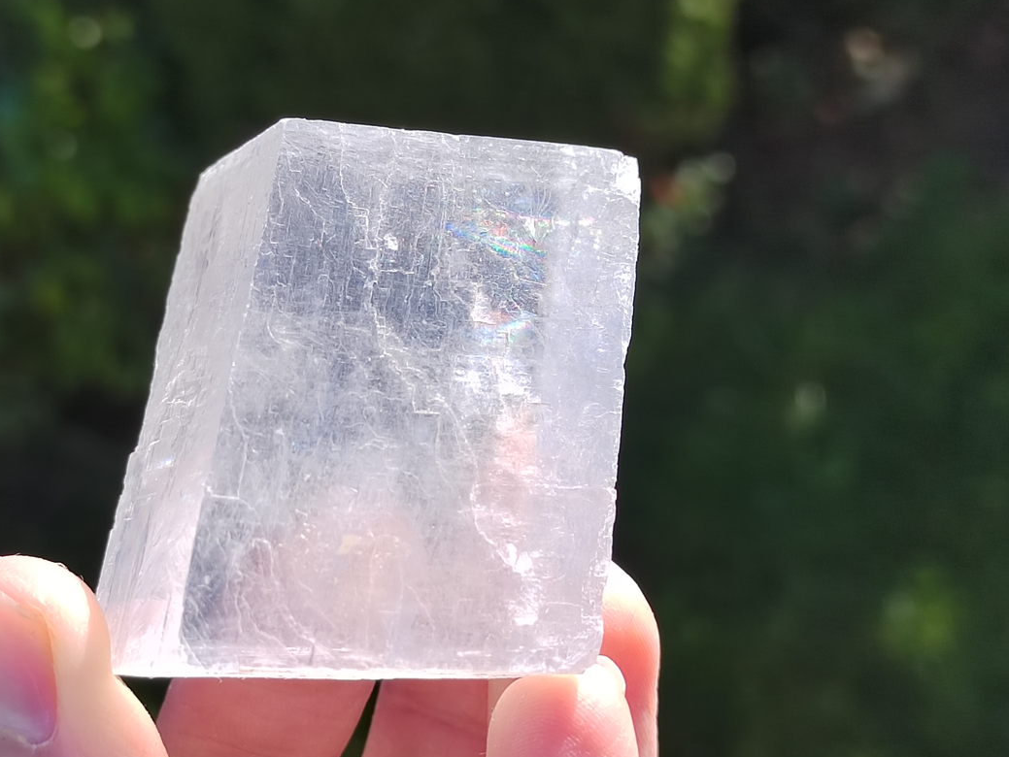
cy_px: 364
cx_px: 374
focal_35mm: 59
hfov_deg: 32.5
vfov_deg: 24.8
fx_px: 1720
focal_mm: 5.52
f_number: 1.9
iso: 369
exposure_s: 1/1364
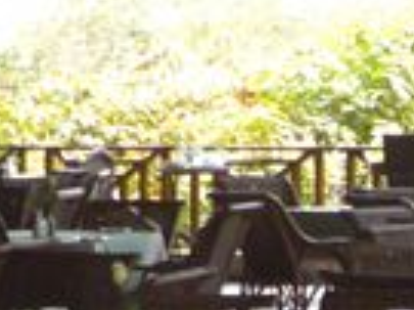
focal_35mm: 289
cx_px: -110
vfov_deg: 5.1
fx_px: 3453
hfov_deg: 6.8
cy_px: -175
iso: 200
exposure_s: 1/60
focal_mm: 6.2
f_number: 2.7
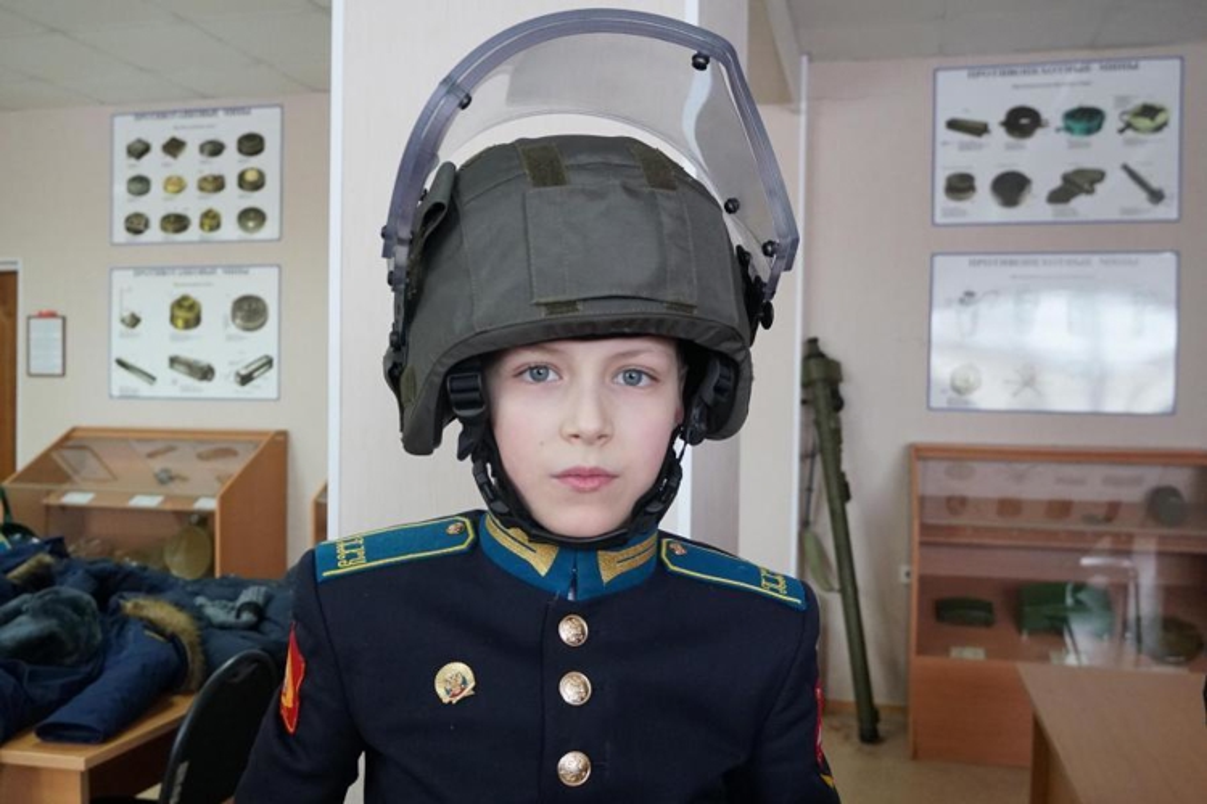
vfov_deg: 47.9
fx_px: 905
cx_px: 604
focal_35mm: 27
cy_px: 402
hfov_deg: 67.4
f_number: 3.5
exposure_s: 1/160
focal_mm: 18
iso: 2000
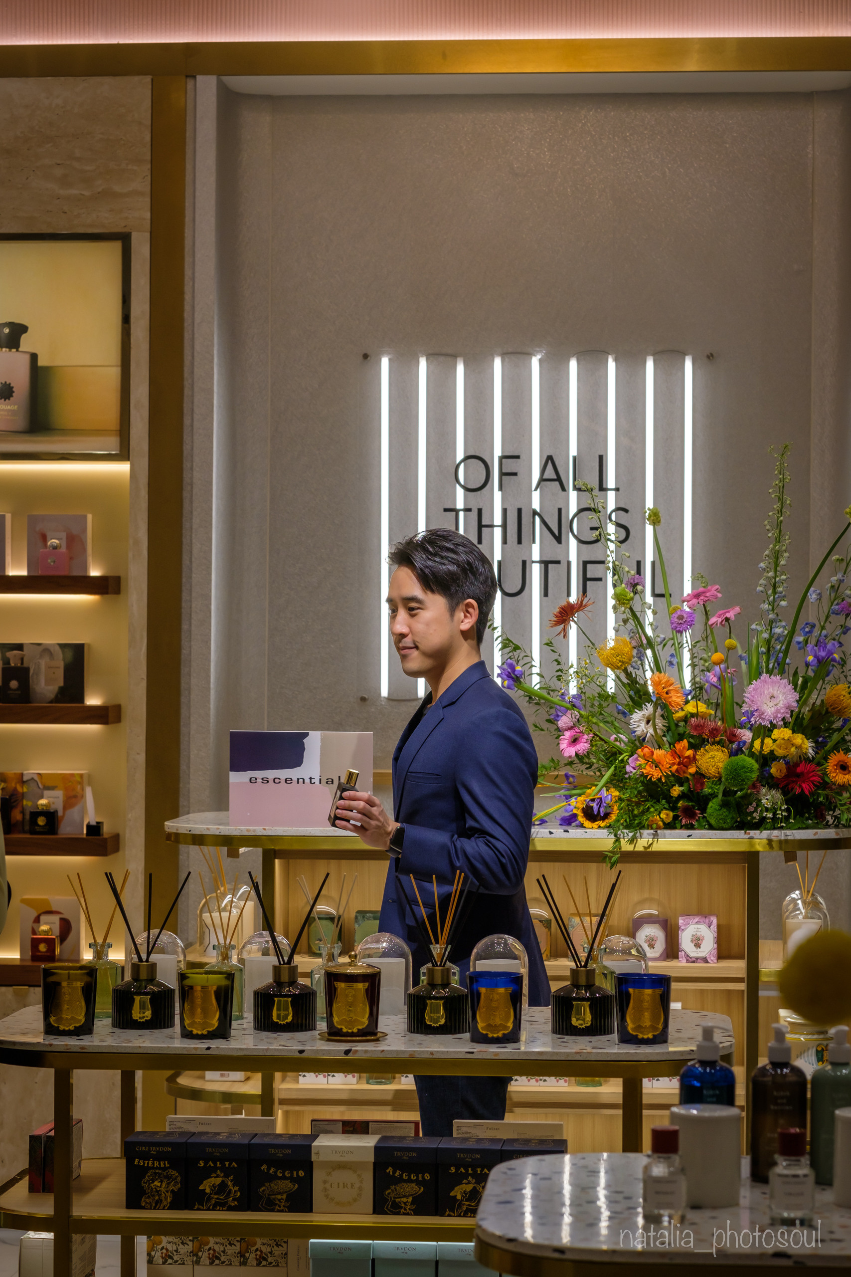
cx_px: 426
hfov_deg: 16.3
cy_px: 638
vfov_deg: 24.2
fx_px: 2978
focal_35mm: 84
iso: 200
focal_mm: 56
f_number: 5.6
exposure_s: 1/250
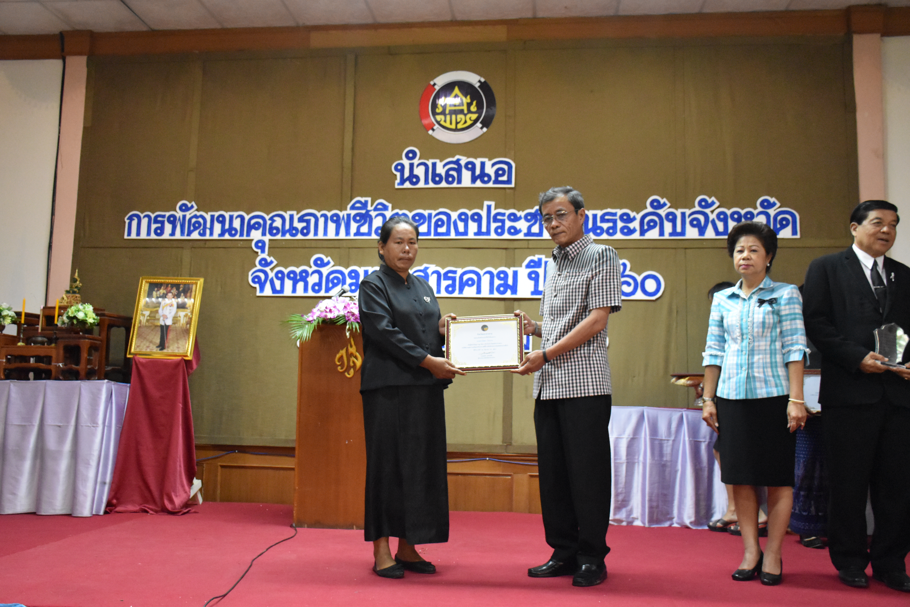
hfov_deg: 57.2
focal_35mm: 33
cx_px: 455
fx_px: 834
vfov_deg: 40.0
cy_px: 304
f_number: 3.5
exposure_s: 1/60
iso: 5000
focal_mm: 22
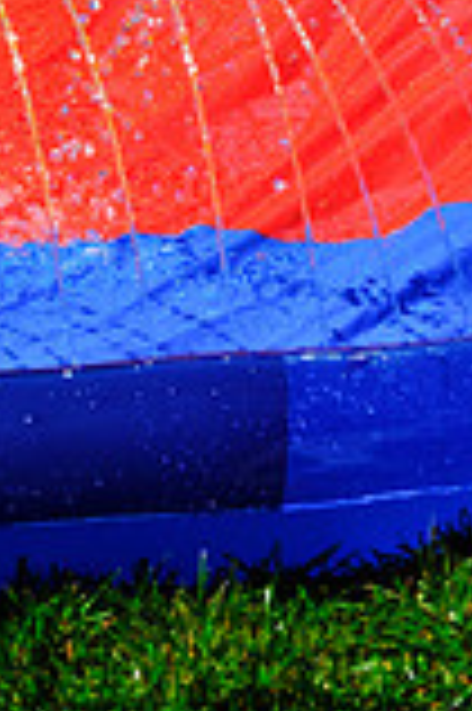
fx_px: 5893
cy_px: -194
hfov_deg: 4.6
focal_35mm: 299
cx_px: -142
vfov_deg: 6.8
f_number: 11
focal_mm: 70
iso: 400
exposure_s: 1/800
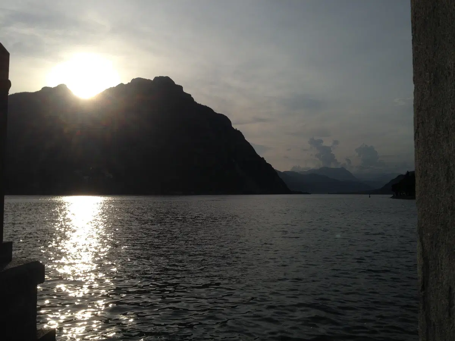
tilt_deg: +5.0
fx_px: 434
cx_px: 228
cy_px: 170
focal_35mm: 33
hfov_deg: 55.4
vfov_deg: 42.9
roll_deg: -1.3
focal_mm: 4.12
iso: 50
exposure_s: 1/6803
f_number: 2.4
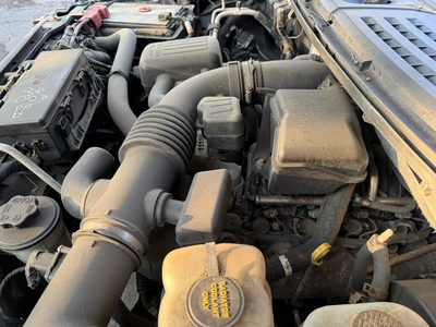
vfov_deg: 56.8
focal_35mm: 24
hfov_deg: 71.6
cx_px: 218
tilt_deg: -45.9
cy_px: 164
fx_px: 302
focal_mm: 6.76
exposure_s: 1/121
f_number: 1.78
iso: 200
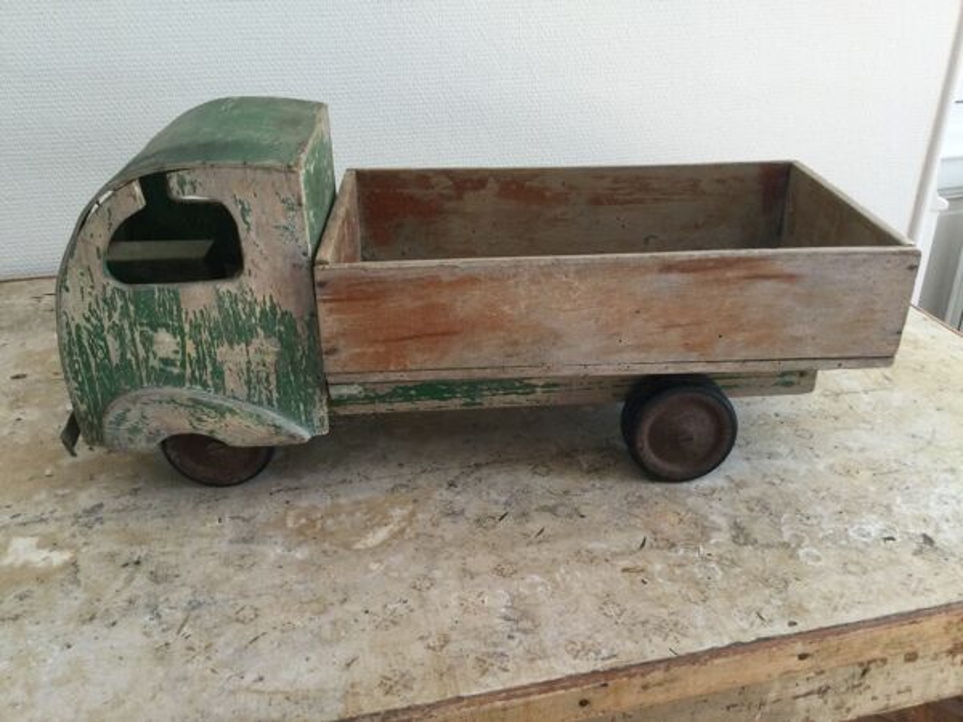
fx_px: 862
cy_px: 361
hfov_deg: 58.4
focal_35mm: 31
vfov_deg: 45.4
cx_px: 482
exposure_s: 1/33
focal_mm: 3.3
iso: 64
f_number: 2.4
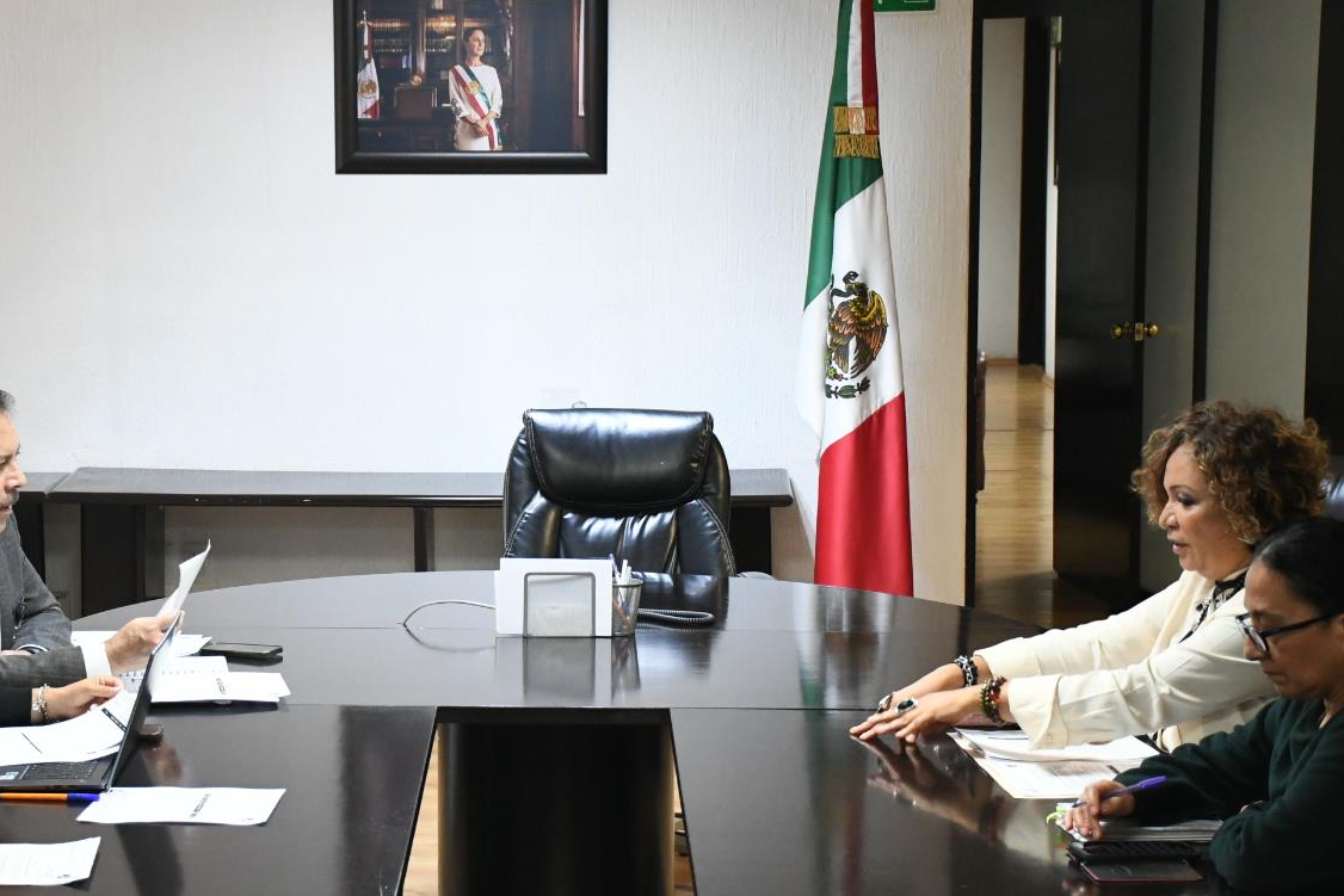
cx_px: 492
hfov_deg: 24.7
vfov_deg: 16.6
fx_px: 3062
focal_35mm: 82
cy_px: 545
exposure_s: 1/80
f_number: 5
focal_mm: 38
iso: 4000
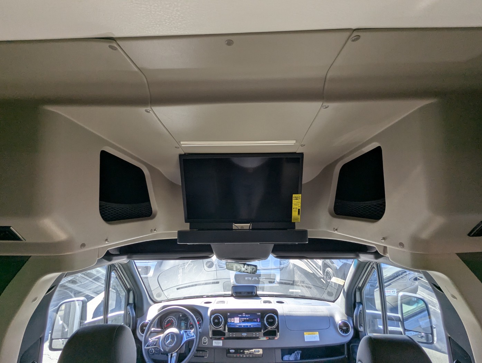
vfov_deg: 78.2
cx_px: 241
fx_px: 223
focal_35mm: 16
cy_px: 182
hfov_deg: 94.4
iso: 60
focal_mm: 2.35
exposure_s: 1/179
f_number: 2.2
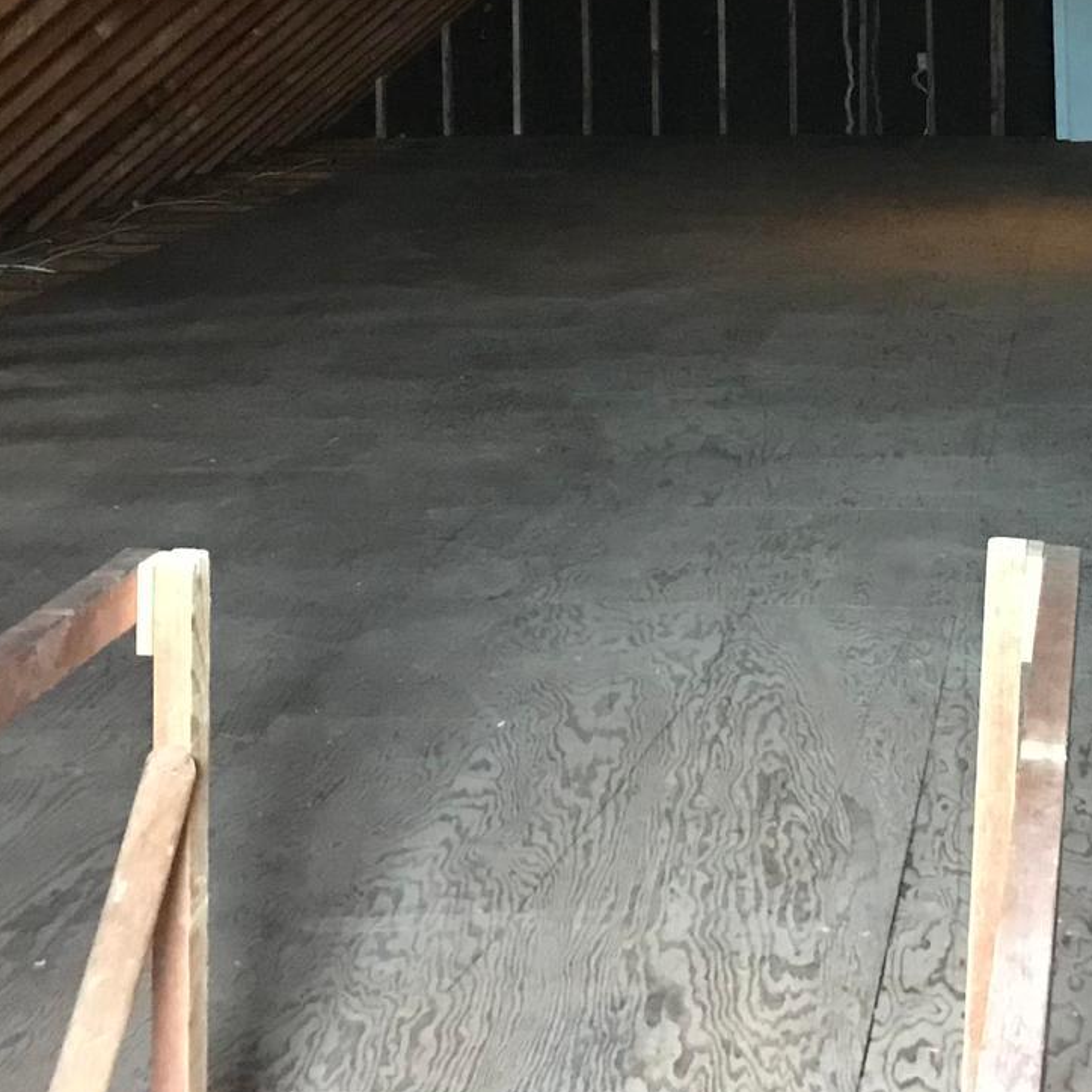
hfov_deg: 24.1
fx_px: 2498
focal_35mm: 70
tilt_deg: -2.7
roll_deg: +0.0
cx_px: 931
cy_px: 27
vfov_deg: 23.7
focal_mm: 3.99
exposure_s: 1/4
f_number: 1.8
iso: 125
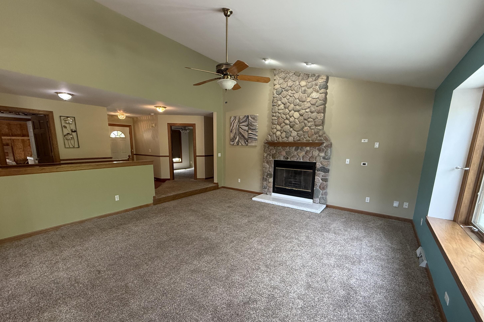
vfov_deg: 77.0
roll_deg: -1.0
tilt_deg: -10.1
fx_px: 202
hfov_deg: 100.4
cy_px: 181
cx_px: 242
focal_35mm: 15
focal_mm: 2.22
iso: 250
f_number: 2.2
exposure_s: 1/120
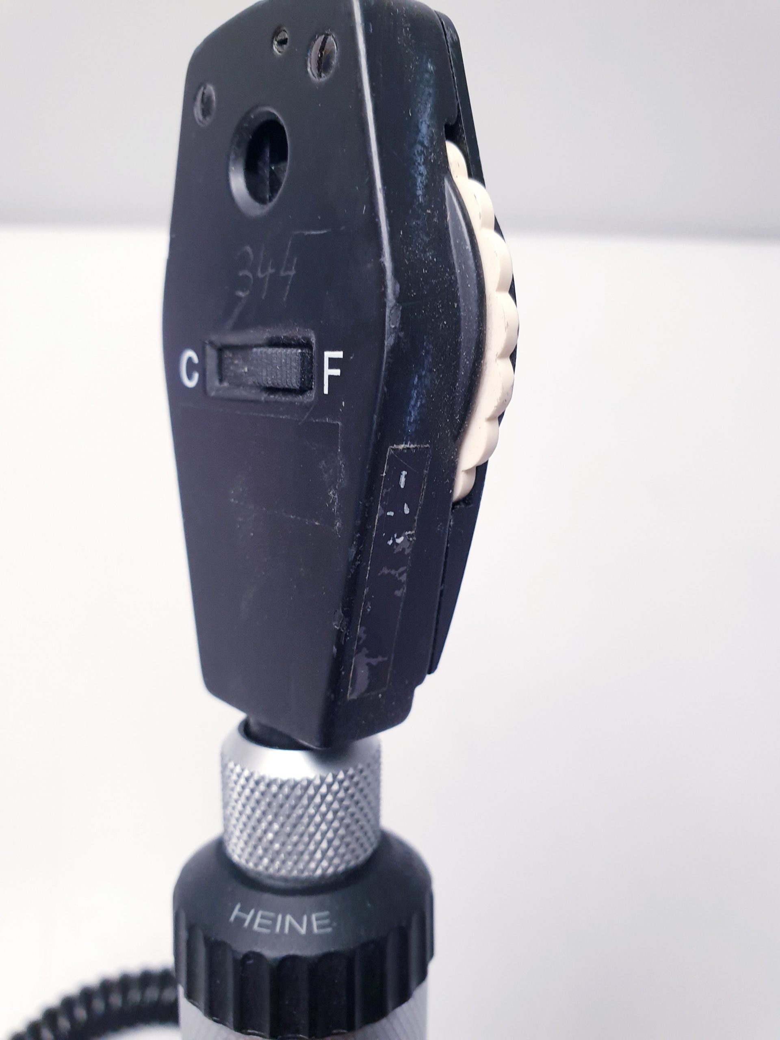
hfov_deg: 53.1
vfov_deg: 67.3
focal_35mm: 26
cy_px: 520
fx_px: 781
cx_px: 390
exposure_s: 1/100
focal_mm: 4.3
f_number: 2.4
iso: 200
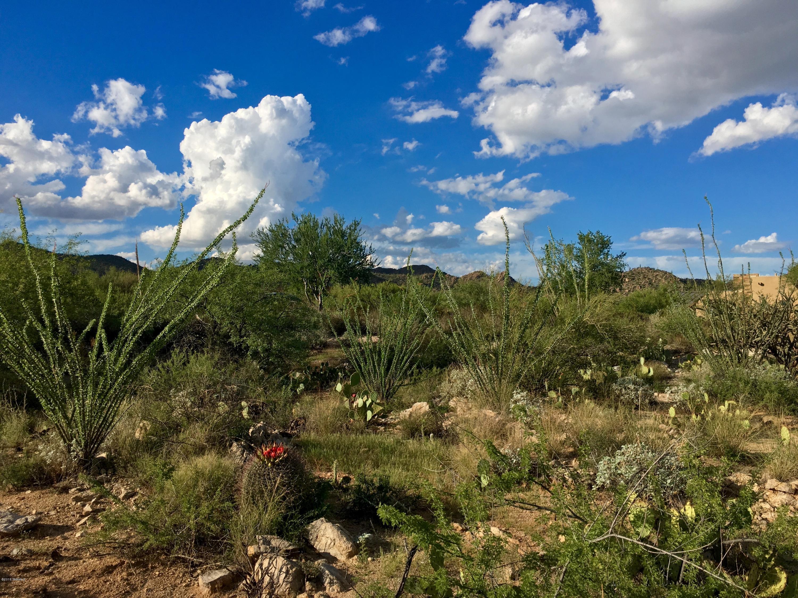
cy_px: 299
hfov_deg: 61.7
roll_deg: -1.4
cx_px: 399
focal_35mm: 29
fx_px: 669
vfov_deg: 48.2
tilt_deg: +4.2
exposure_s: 1/1832
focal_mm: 4.15
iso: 25
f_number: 2.2
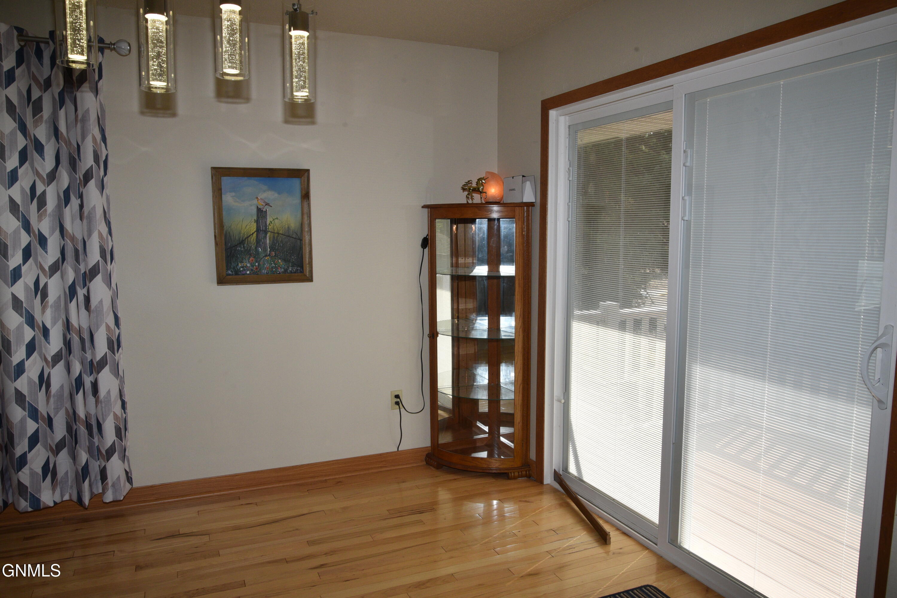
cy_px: 299
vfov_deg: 53.1
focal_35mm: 24
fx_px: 598
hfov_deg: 73.7
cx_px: 448
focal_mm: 24
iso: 1000
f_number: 14
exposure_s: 1/200
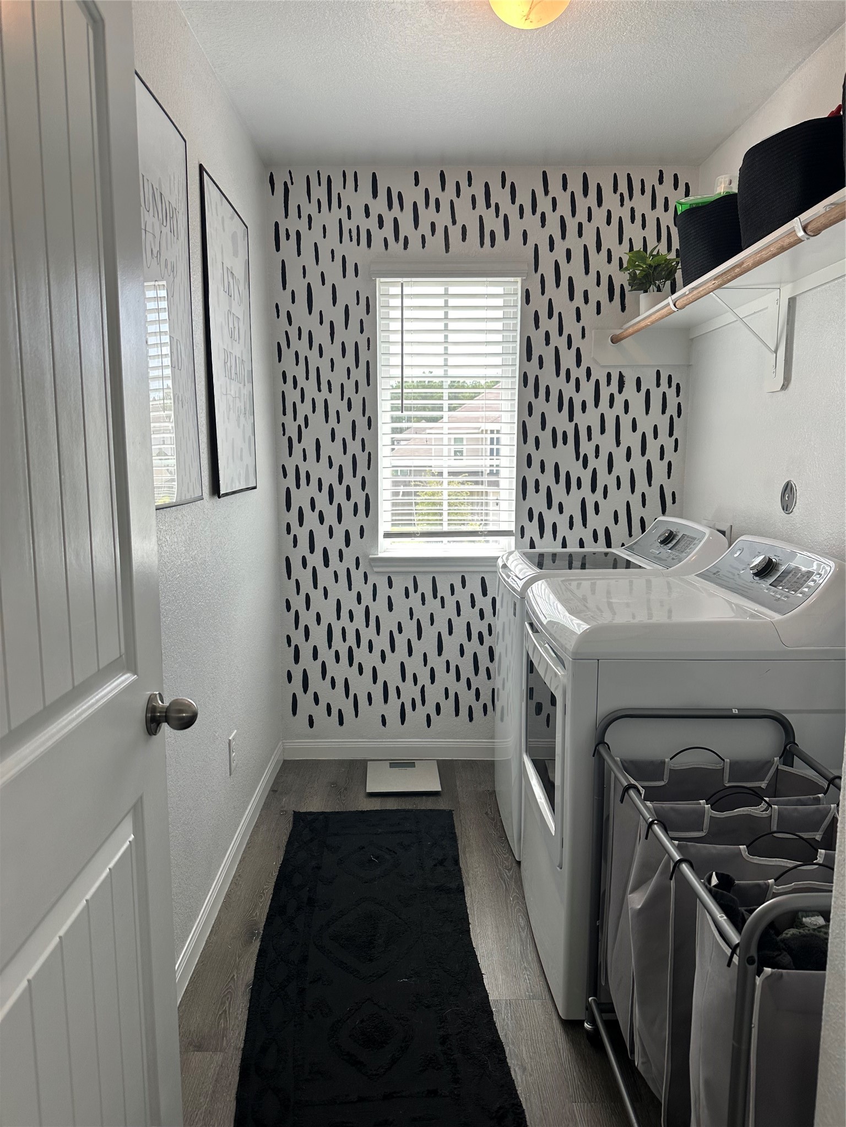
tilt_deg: -7.9
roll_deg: -0.4
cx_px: 423
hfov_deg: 56.8
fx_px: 782
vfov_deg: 71.6
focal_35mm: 24
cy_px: 564
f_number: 1.78
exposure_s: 1/216
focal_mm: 6.86
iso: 64
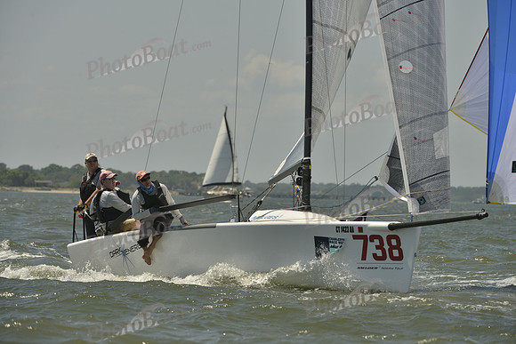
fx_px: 4301
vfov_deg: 4.6
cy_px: 172
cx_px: 258
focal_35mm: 300
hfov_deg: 6.9
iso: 280
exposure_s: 1/1250
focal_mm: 300
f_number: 10
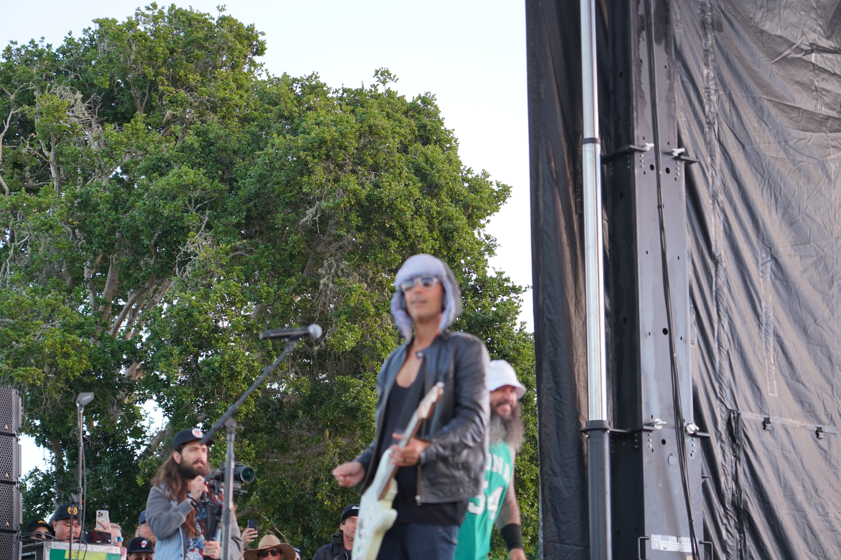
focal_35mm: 84
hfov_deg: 24.2
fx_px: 1962
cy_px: 280
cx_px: 420
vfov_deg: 16.3
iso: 640
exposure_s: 1/160
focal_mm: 84
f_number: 4
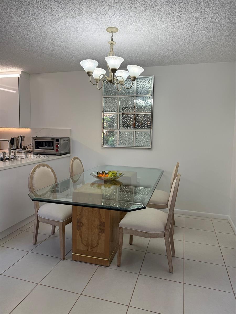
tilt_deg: -3.4
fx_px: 218
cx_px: 118
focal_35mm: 24
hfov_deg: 56.8
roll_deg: -2.3
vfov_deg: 71.6
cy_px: 157
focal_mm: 6.76
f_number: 1.78
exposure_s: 1/224
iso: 125
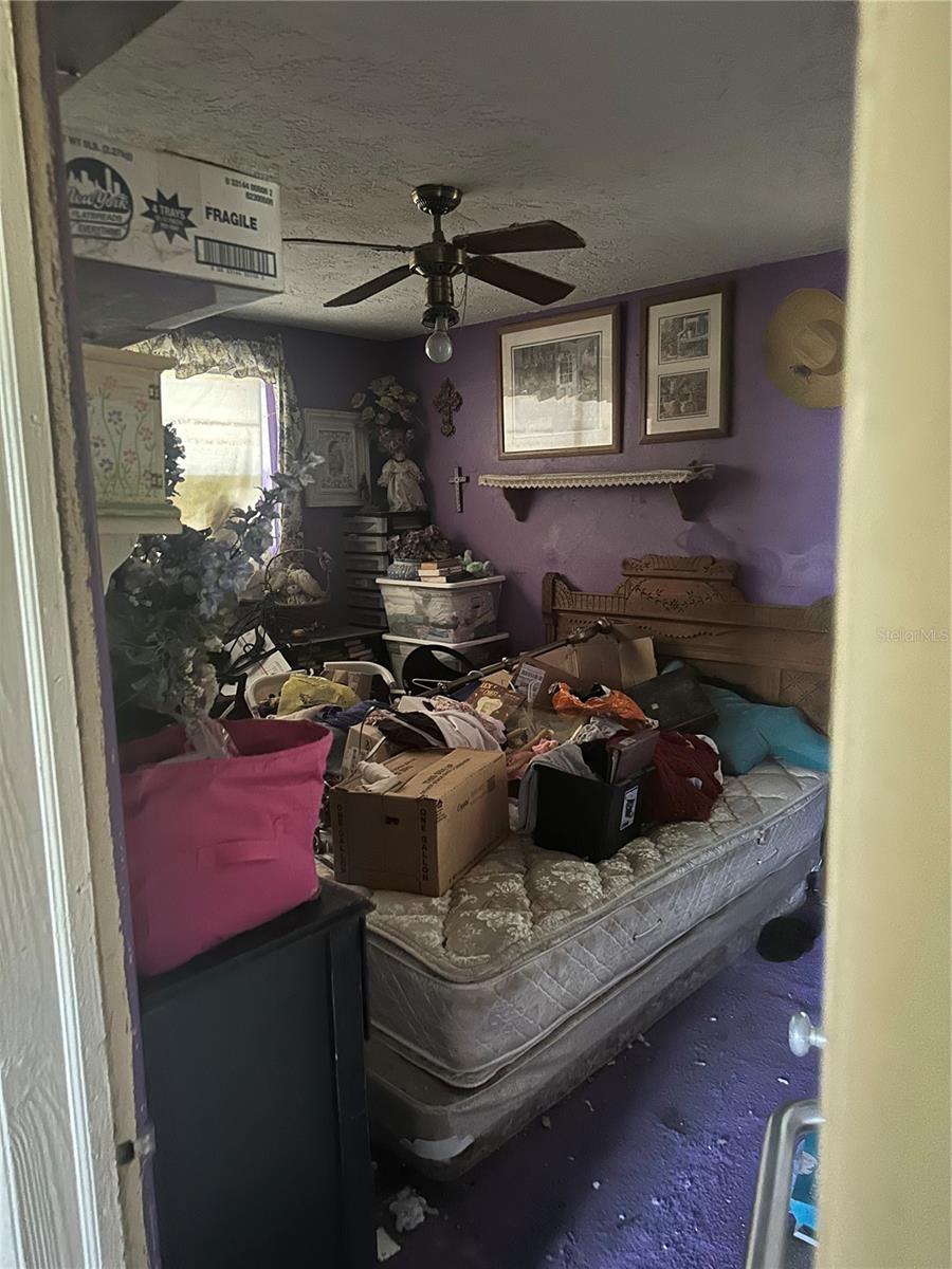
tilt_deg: -8.4
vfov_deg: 71.6
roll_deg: +0.3
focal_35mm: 24
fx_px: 880
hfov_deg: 56.8
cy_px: 634
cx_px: 476
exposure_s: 1/20
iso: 2000
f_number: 1.78
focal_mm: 6.86
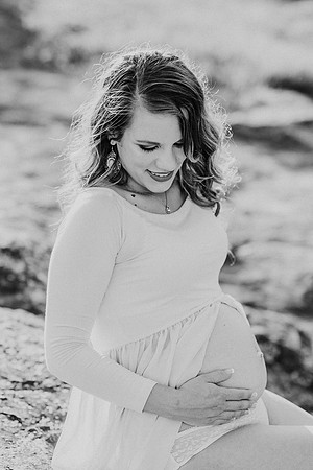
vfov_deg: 23.9
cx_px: 156
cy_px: 235
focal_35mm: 85
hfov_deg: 16.1
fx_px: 1108
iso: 160
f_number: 2.5
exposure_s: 1/500
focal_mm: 85
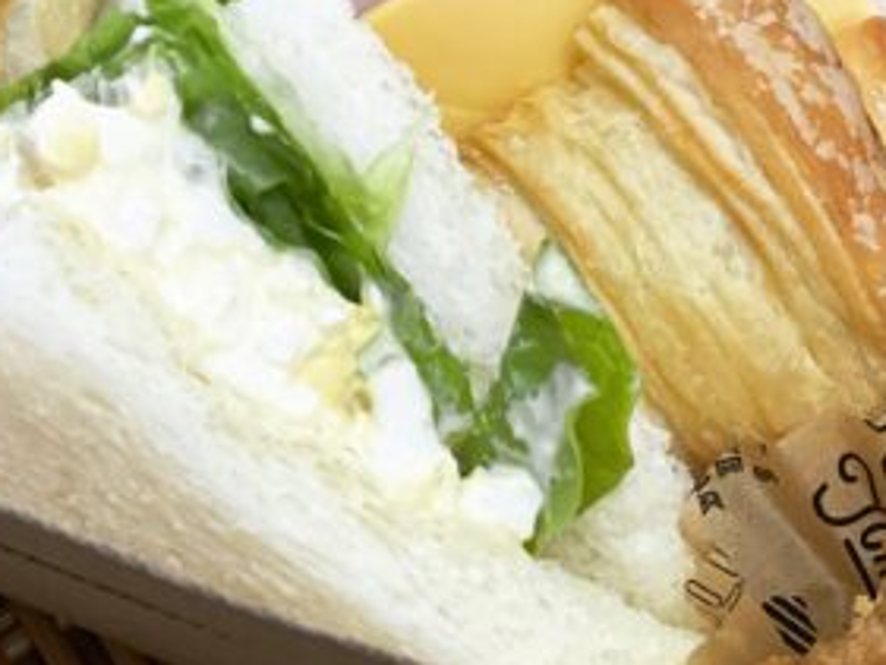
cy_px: 19
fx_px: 3636
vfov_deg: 10.4
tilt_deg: -52.4
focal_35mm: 142
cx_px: 615
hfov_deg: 13.9
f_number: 2
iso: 200
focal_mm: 6
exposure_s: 1/100
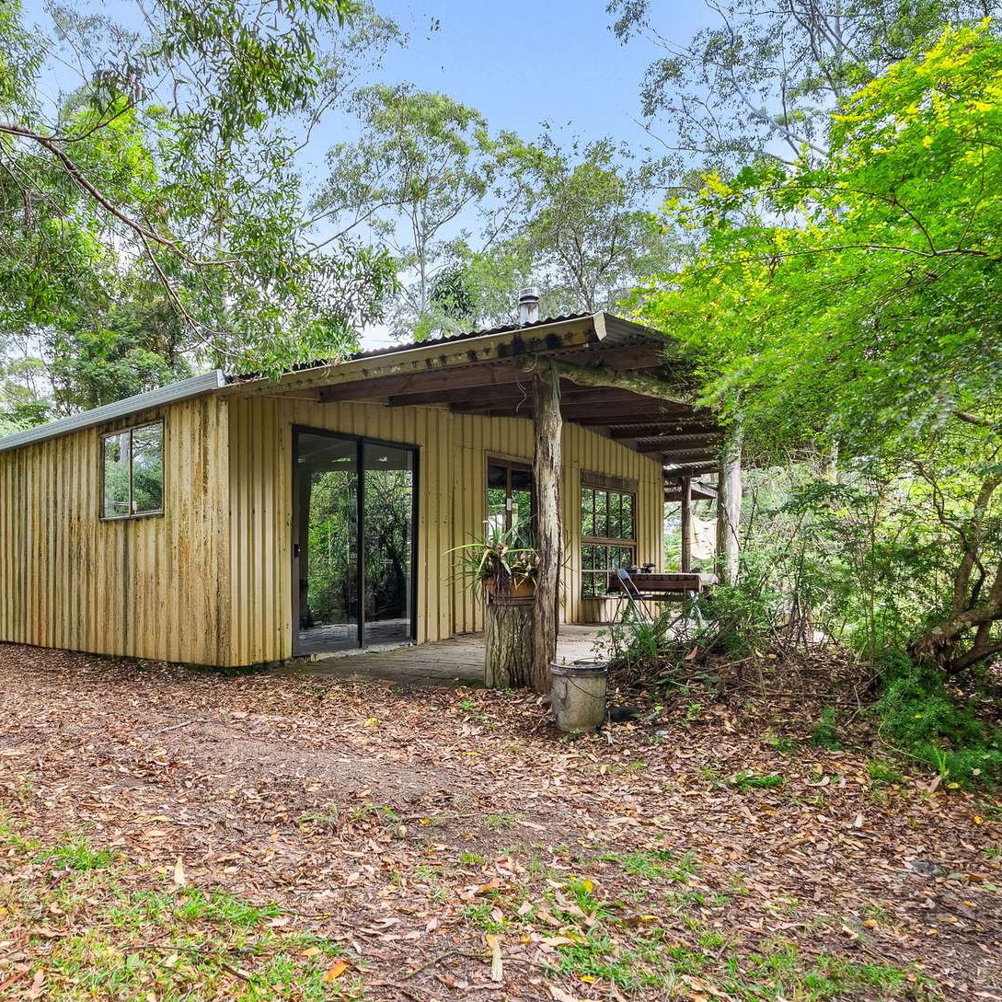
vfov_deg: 64.9
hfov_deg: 63.5
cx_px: 342
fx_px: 786
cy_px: 545
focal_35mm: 24
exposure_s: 1/8
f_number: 9
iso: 320
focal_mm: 16
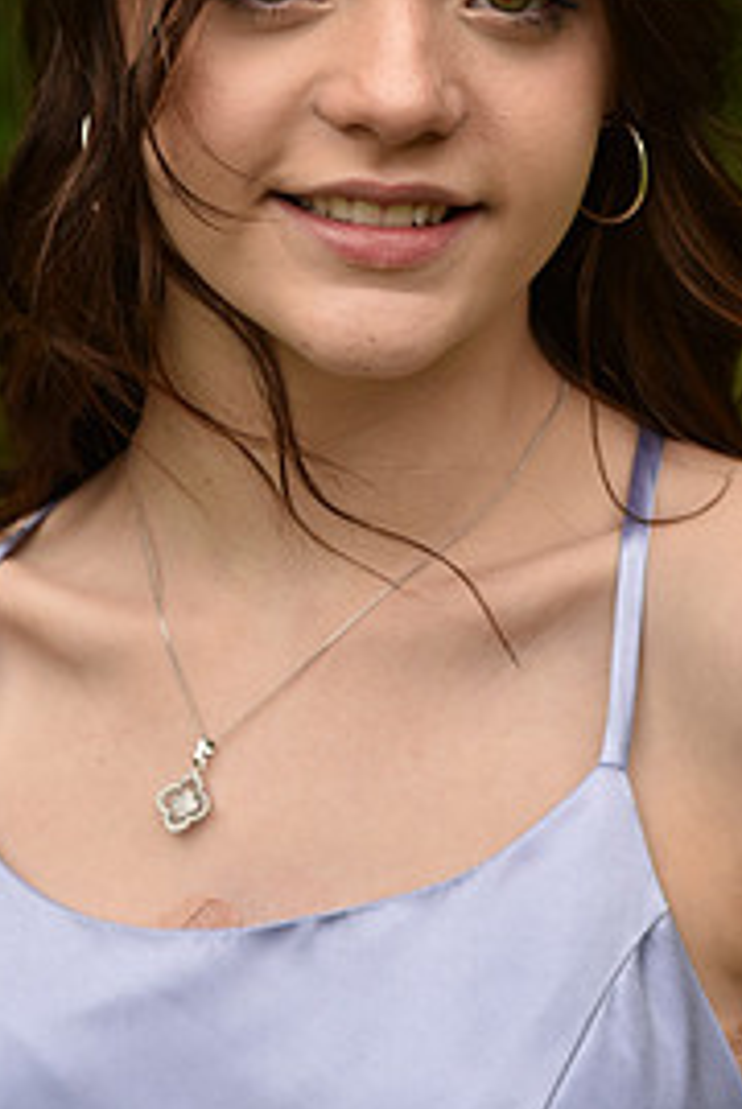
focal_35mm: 183
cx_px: 254
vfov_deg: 11.1
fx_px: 5643
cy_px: 82
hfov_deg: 7.5
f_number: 5.6
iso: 200
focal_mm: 85
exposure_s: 1/320
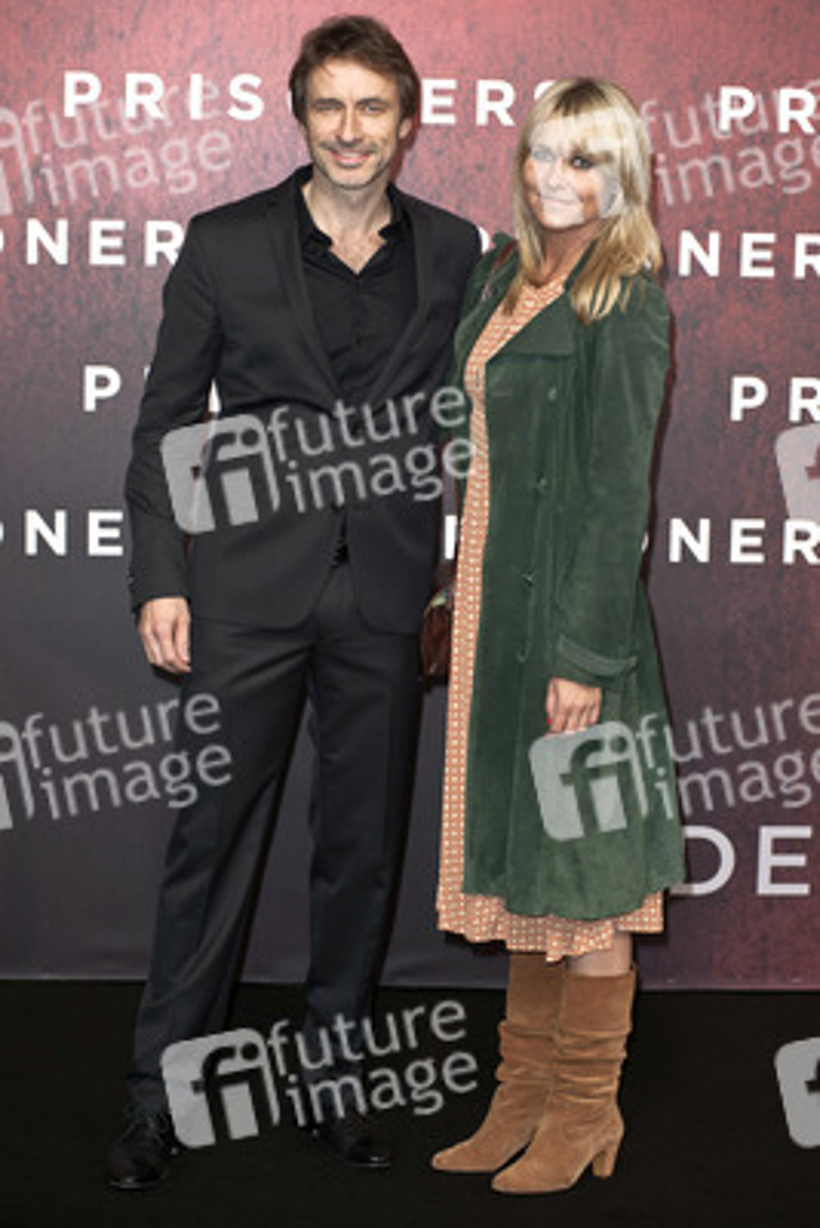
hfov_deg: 17.1
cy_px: 614
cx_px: 410
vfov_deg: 25.4
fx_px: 2731
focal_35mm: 80
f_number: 5.6
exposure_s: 1/320
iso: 800
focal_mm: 80
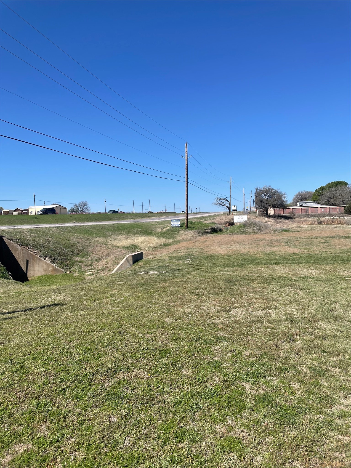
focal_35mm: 26
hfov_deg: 53.1
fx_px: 352
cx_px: 176
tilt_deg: -0.7
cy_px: 234
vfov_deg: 67.3
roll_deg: +1.8
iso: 32
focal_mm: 4.2
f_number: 1.6
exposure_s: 1/4292
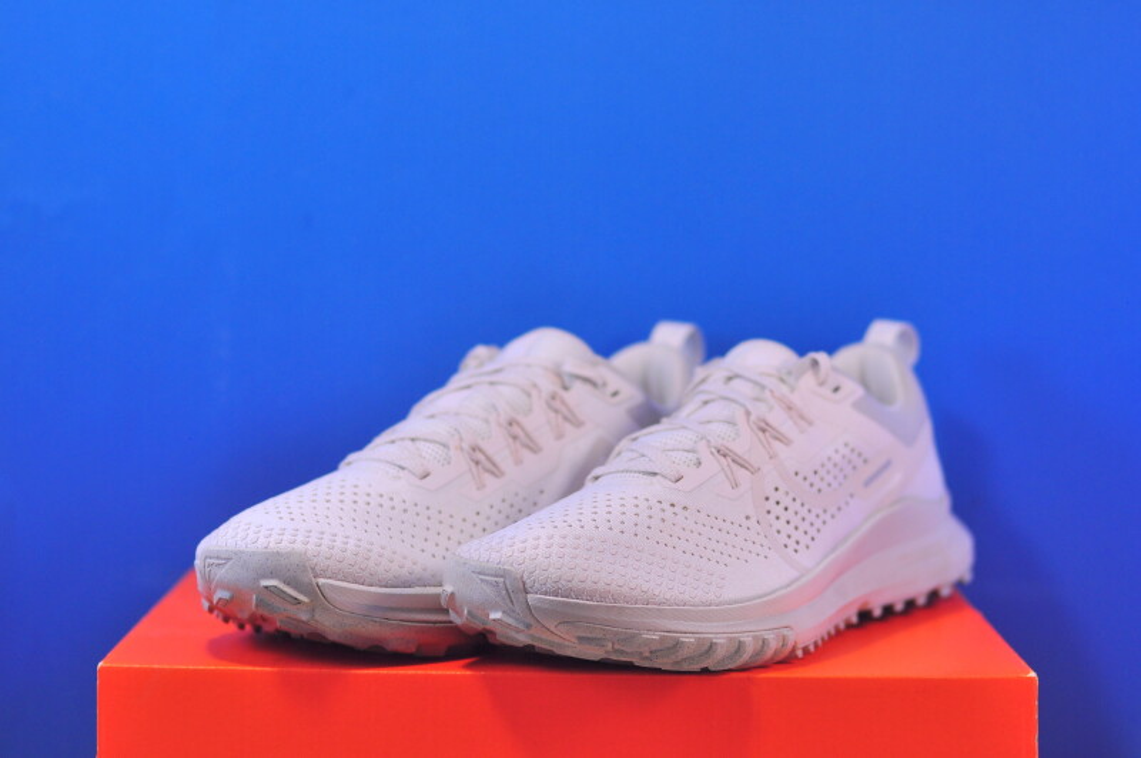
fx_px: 2374
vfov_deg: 18.1
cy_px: 379
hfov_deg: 27.0
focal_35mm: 75
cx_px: 570
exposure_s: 1/320
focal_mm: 50
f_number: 2.5
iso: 250
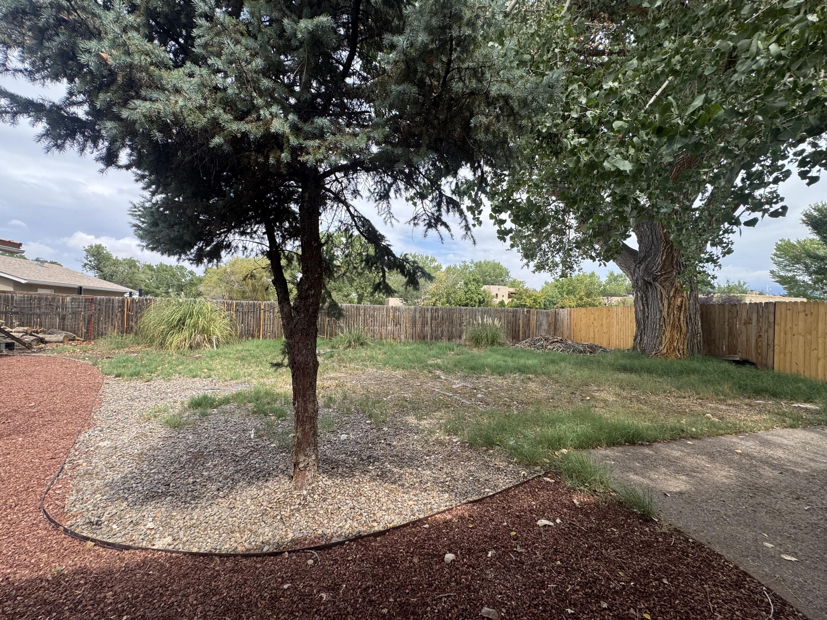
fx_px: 334
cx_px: 414
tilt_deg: +0.1
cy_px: 310
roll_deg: -1.5
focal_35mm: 14
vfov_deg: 85.7
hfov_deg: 102.1
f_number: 2.2
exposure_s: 1/821
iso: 40
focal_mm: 2.22
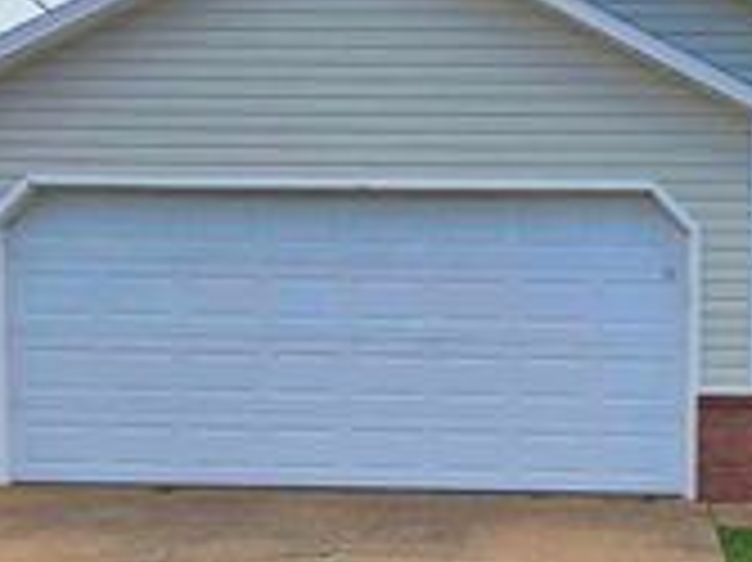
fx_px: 1498
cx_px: 612
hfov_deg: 27.6
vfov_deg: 21.2
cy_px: 366
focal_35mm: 69
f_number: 1.8
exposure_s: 1/2000
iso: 25
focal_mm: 5.4
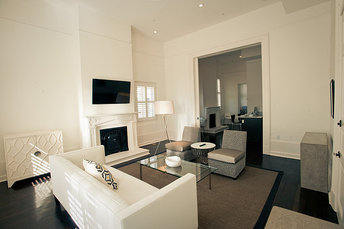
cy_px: 114
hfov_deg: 93.3
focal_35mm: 17
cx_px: 172
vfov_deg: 70.4
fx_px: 162
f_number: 8
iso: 1000
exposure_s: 1/100
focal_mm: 17
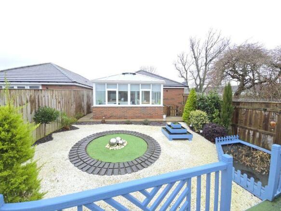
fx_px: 106
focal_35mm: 13
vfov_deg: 89.9
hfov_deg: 106.2
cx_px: 140
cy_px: 106
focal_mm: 2.2
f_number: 2.2
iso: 200
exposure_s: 1/100
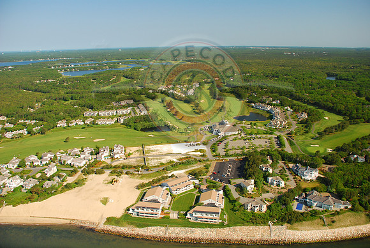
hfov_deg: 67.3
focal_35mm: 27
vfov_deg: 48.0
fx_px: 278
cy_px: 124
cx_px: 185
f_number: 5.6
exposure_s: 1/200
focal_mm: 18
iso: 200
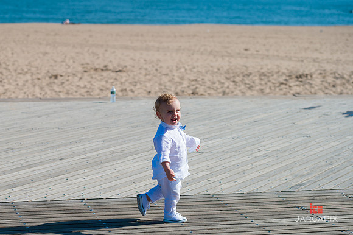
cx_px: 144
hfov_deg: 19.2
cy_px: 136
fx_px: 1043
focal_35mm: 106
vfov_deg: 12.8
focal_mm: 90
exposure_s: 1/2000
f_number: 5
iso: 200
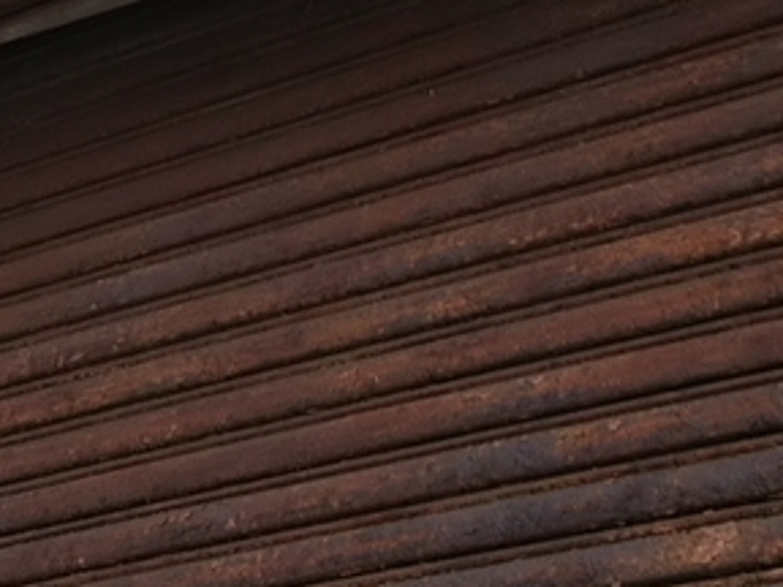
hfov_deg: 15.8
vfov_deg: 11.7
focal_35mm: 125
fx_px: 2827
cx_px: 329
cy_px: -16
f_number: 2.2
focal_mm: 4
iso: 20
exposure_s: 1/223
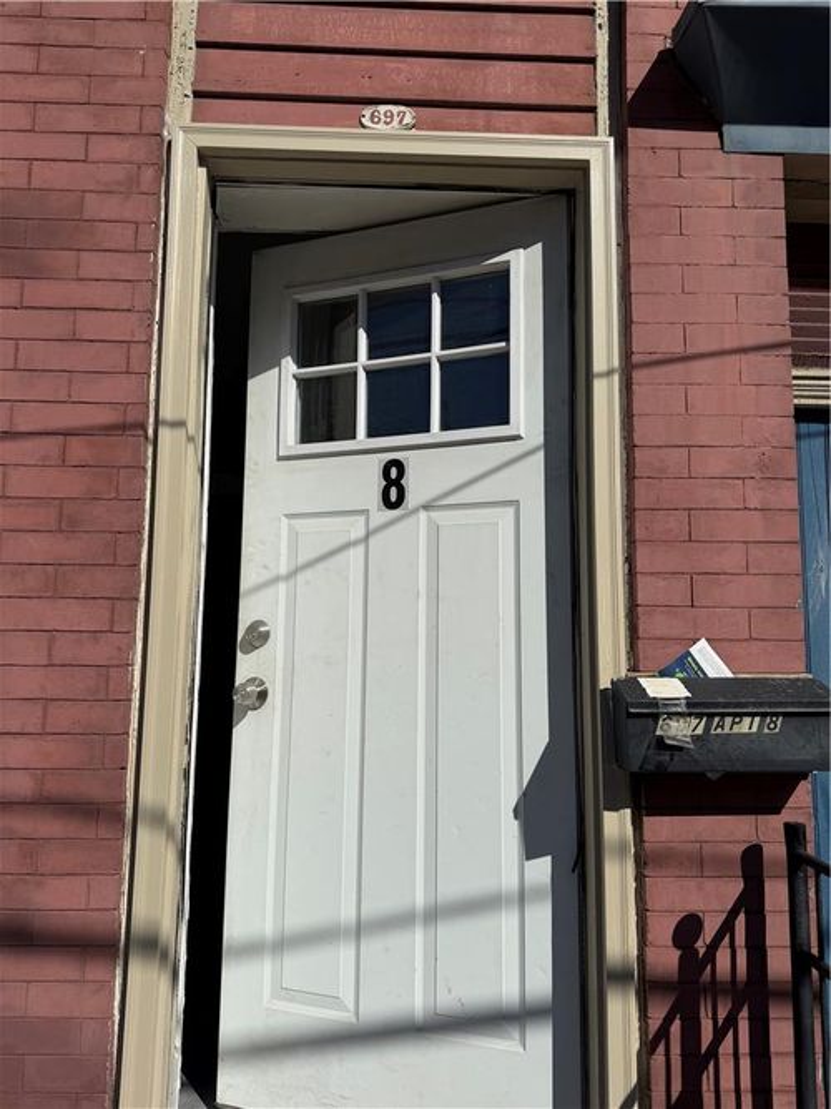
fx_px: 768
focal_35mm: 24
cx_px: 416
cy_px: 554
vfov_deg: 71.6
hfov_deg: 56.8
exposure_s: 1/14286
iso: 80
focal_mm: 6.76
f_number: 1.78
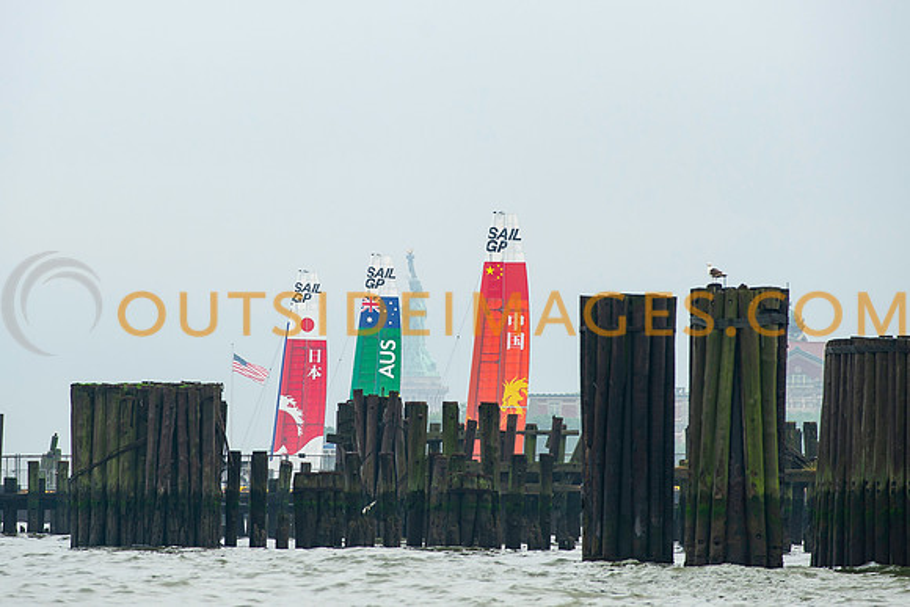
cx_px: 404
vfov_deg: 5.2
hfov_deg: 7.8
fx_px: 6681
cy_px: 248
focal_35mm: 264
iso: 400
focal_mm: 200
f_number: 5
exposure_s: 1/1250
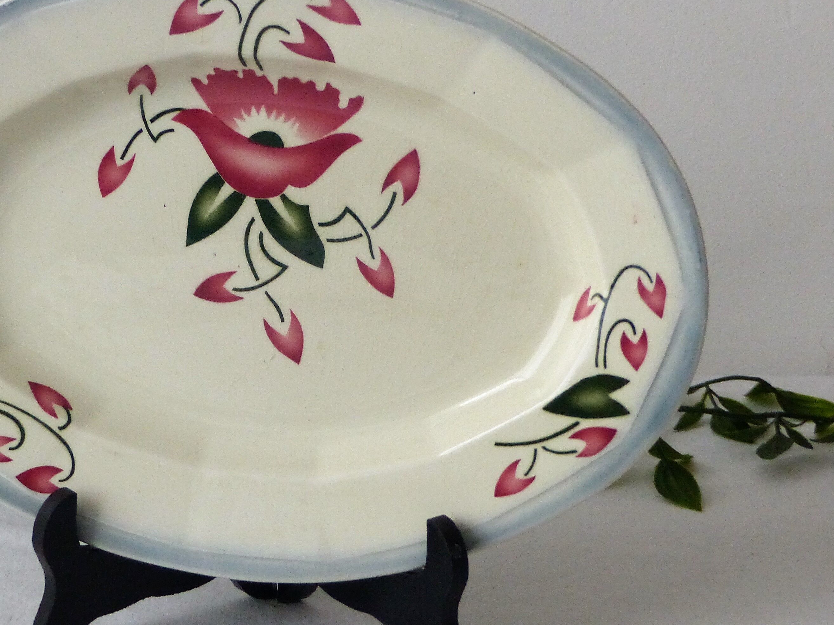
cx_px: 254
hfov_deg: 12.5
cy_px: 292
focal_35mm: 158
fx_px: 3807
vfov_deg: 9.4
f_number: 2.8
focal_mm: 17.4
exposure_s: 1/60
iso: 400
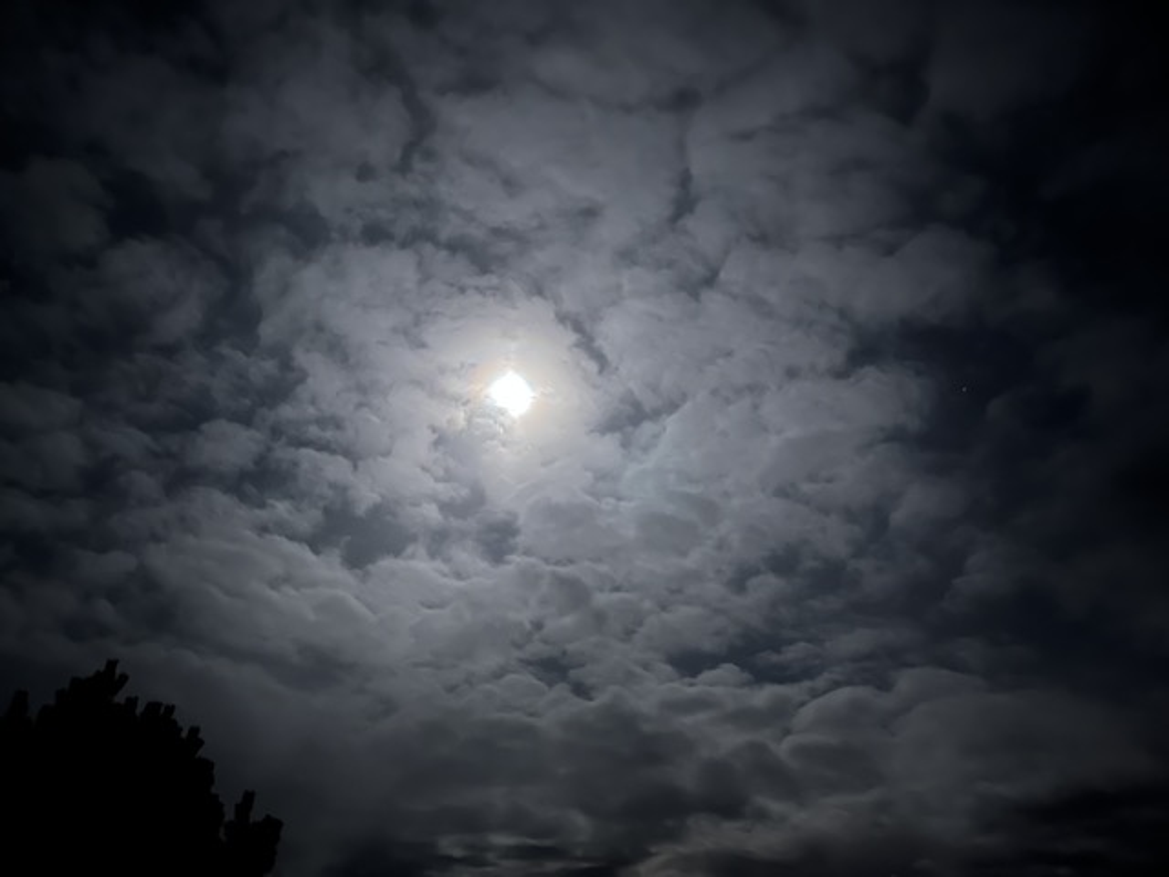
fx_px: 878
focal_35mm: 26
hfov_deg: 67.3
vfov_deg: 53.1
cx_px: 584
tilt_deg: +31.0
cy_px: 438
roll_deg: +0.6
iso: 500
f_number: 1.6
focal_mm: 5.1
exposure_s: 1/5
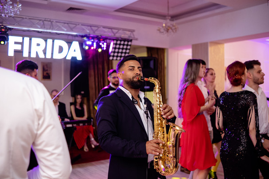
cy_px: 86
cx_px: 135
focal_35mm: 37
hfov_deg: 51.9
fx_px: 277
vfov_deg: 36.0
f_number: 1.4
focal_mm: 23
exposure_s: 1/200
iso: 1000
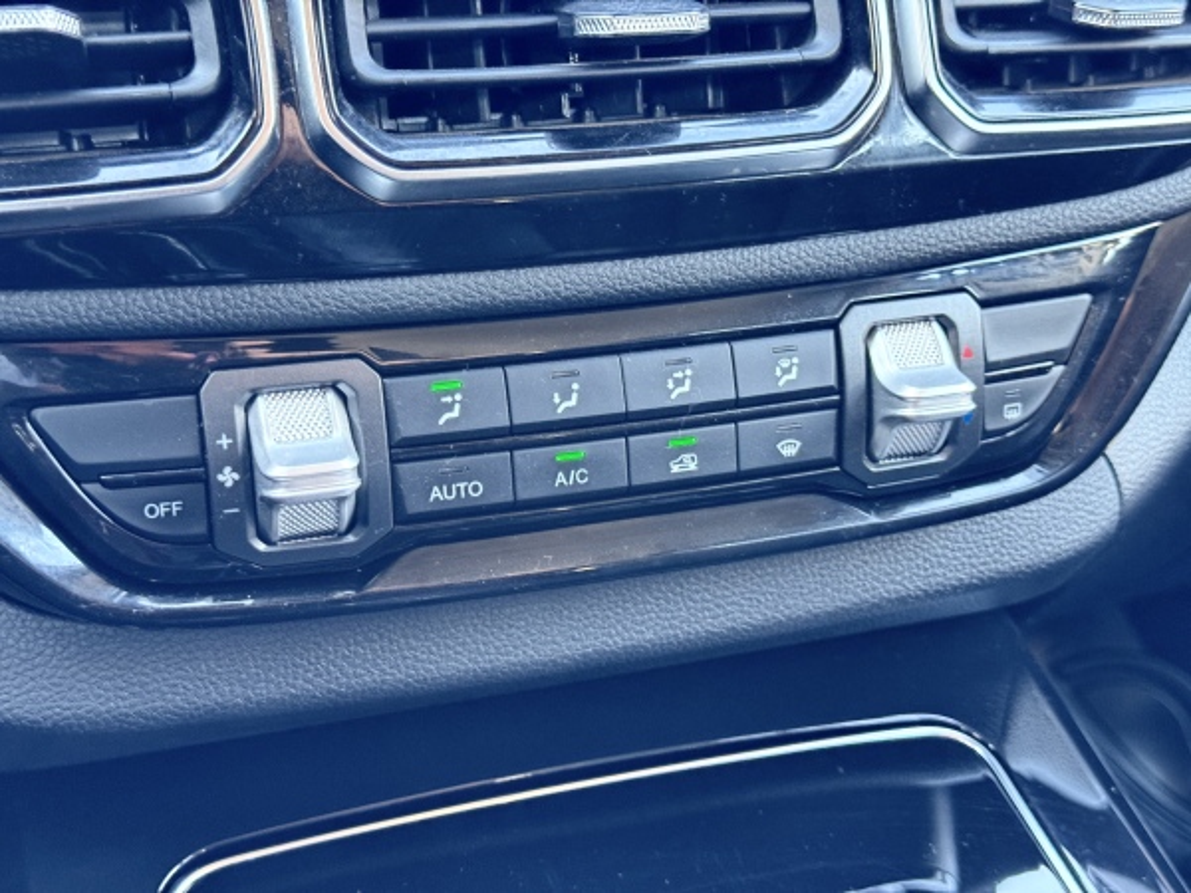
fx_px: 1651
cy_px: 446
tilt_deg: -22.4
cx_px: 596
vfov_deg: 30.3
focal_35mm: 48
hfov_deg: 39.7
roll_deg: +0.1
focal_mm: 6.76
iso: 400
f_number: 1.78
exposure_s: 1/40
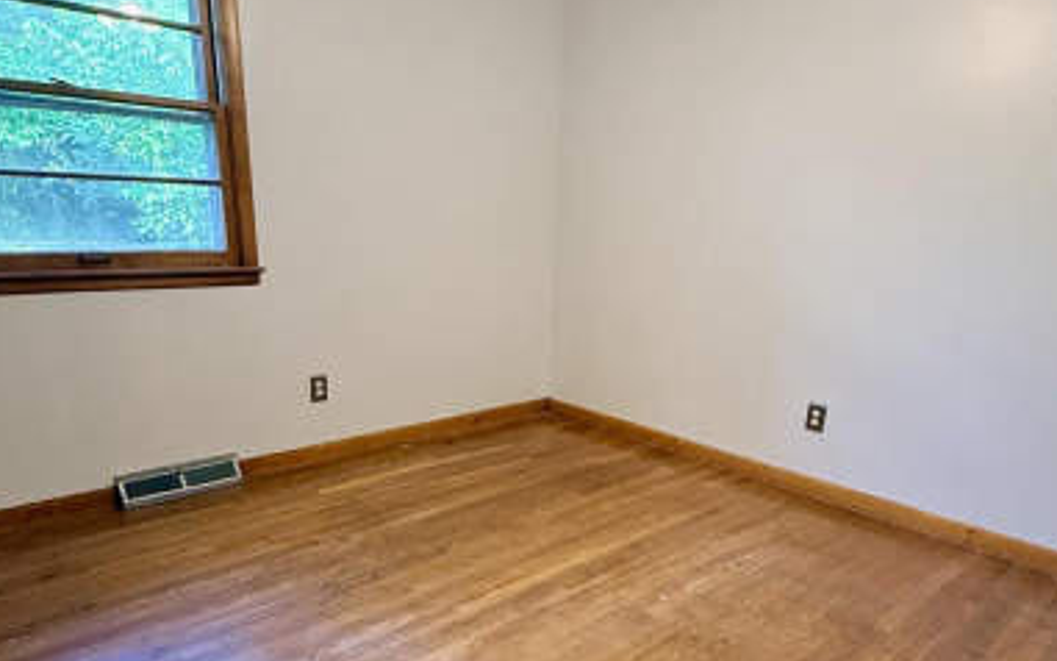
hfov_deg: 70.4
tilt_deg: -18.3
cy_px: 460
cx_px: 547
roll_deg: -2.1
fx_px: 749
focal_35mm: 26
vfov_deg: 46.5
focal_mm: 2.22
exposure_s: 1/60
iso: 200
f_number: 2.2
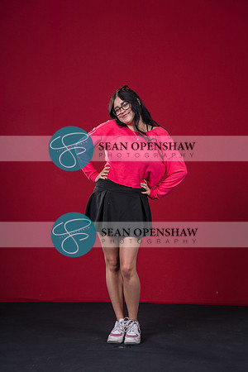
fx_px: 685
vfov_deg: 30.4
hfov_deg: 20.5
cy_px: 186
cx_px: 124
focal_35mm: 66
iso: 125
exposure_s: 1/160
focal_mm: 66.3
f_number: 5
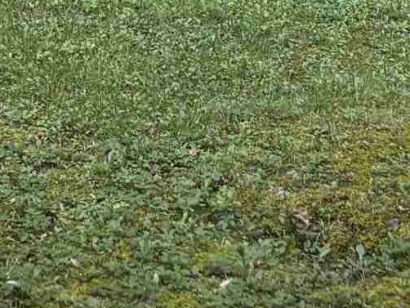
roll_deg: +0.9
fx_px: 1884
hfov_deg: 11.9
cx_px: -203
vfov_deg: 8.2
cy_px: -557
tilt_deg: -4.0
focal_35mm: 159
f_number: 1.6
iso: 40
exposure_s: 1/196
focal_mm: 5.96
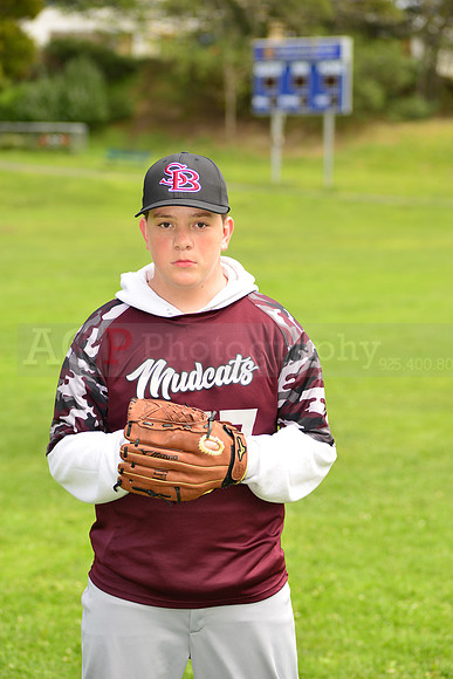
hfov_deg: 12.5
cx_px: 226
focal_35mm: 110
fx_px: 2075
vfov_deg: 18.6
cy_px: 340
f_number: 5
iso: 100
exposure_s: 1/250
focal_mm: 110
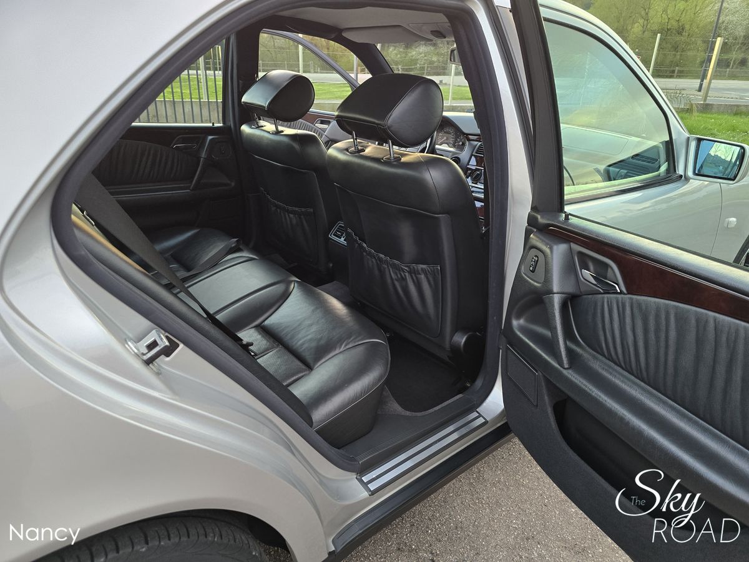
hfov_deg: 73.9
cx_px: 374
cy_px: 281
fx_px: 498
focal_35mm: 23
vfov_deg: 58.9
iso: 200
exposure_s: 1/100
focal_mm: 6.3
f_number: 1.7
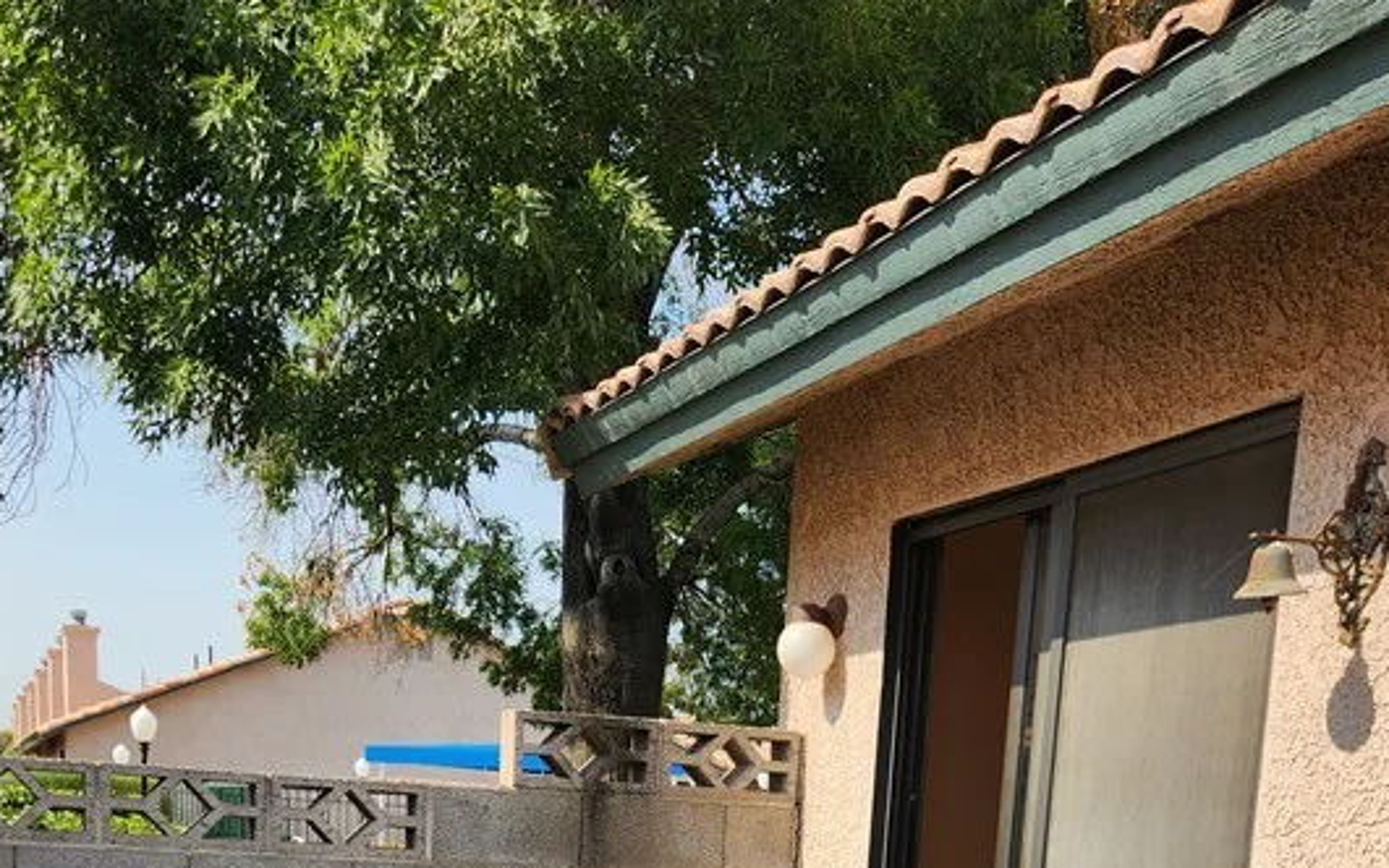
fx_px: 1779
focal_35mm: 47
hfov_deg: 42.6
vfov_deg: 23.5
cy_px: 1197
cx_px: 662
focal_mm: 5.4
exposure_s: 1/1343
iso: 20
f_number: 1.8
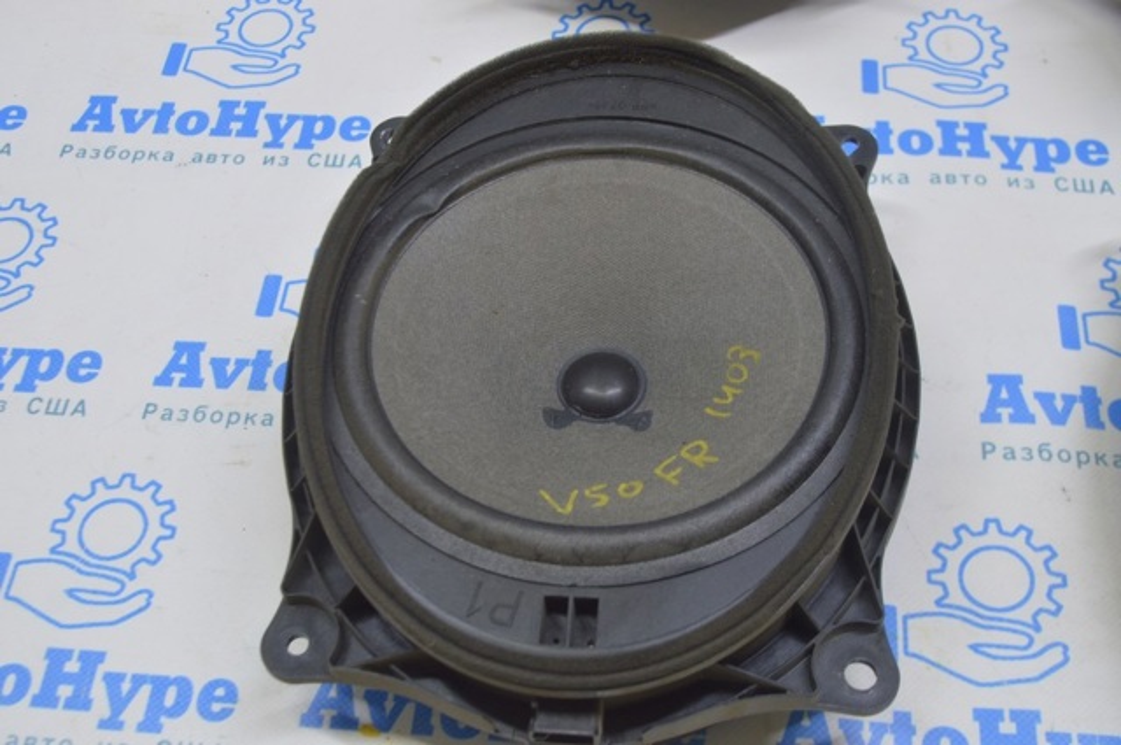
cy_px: 372
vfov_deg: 28.9
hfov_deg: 42.4
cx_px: 560
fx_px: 1446
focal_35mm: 46
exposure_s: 1/20
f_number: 5.6
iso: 400
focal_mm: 31
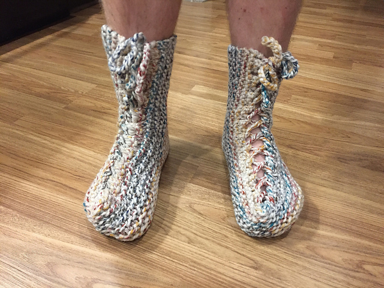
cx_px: 192
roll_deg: -3.7
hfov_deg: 61.7
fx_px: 322
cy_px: 144
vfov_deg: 48.2
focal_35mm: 29
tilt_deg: -37.8
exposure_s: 1/20
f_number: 2.2
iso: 250
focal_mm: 4.15
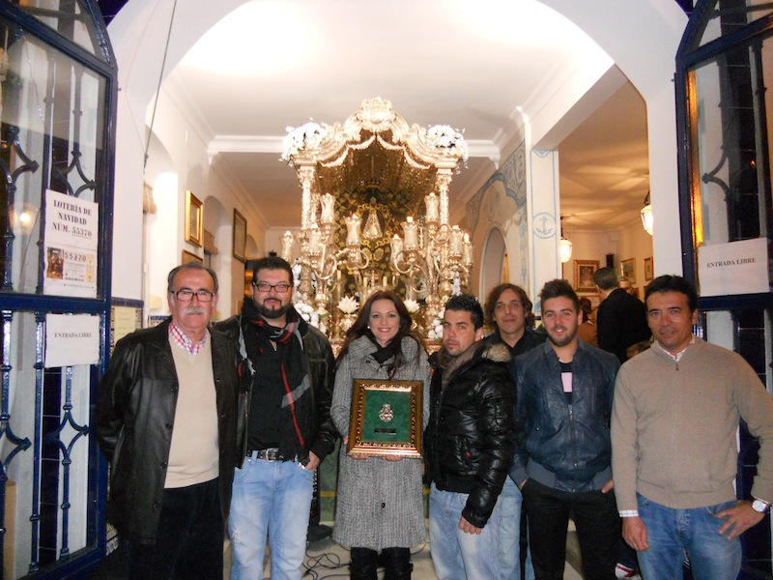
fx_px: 603
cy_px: 290
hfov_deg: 65.3
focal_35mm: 27
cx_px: 386
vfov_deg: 51.4
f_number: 3.2
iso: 500
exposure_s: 1/25
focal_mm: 4.9
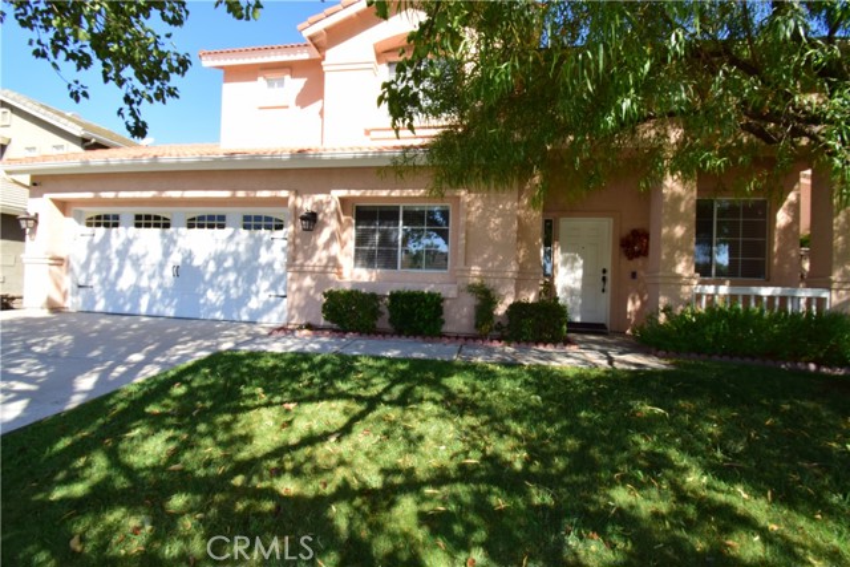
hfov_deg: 100.4
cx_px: 425
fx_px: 354
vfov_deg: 77.4
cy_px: 284
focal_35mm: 15
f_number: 16
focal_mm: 10
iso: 220
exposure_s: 1/40
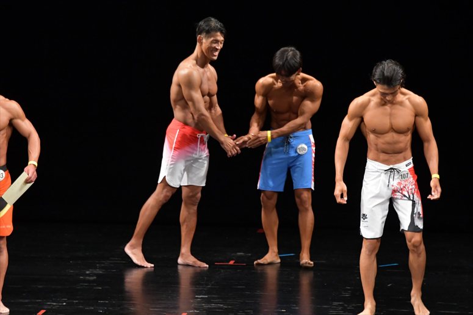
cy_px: 158
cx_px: 236
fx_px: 3743
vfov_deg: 4.8
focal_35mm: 285
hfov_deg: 7.2
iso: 3200
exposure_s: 1/400
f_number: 5.6
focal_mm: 190
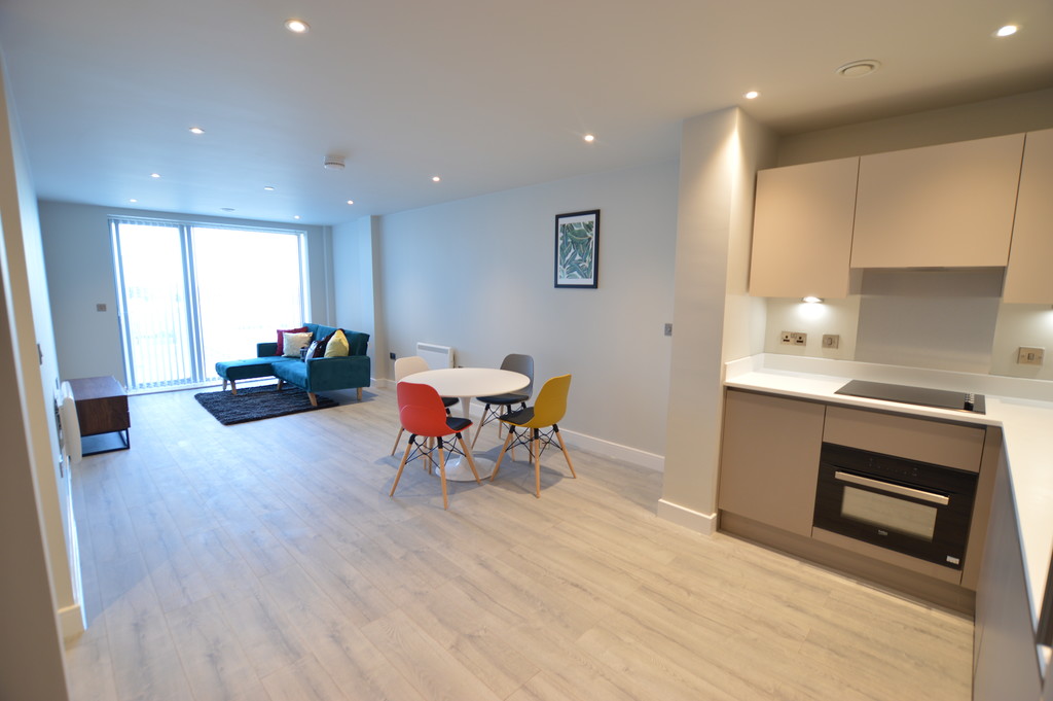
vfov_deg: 77.2
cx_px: 526
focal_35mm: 15
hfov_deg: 100.4
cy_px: 350
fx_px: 438
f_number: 3.5
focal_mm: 10
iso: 140
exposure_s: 1/15
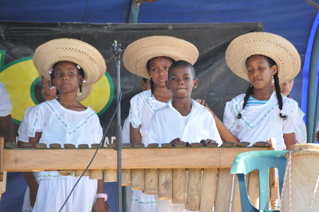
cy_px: 106
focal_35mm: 300
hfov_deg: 6.9
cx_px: 160
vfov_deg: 4.6
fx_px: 2655
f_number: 5.6
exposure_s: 1/320
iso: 800
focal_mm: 200
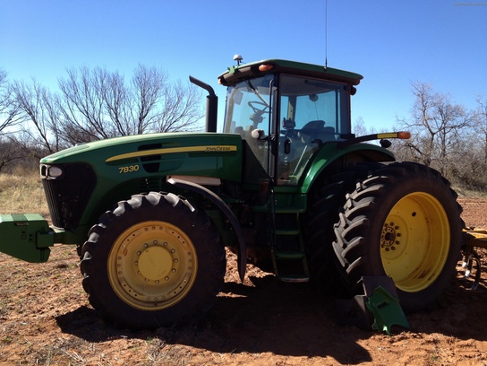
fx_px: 492
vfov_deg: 40.7
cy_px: 183
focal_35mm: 35
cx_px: 244
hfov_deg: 52.6
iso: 50
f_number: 2.4
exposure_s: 1/917
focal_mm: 4.28
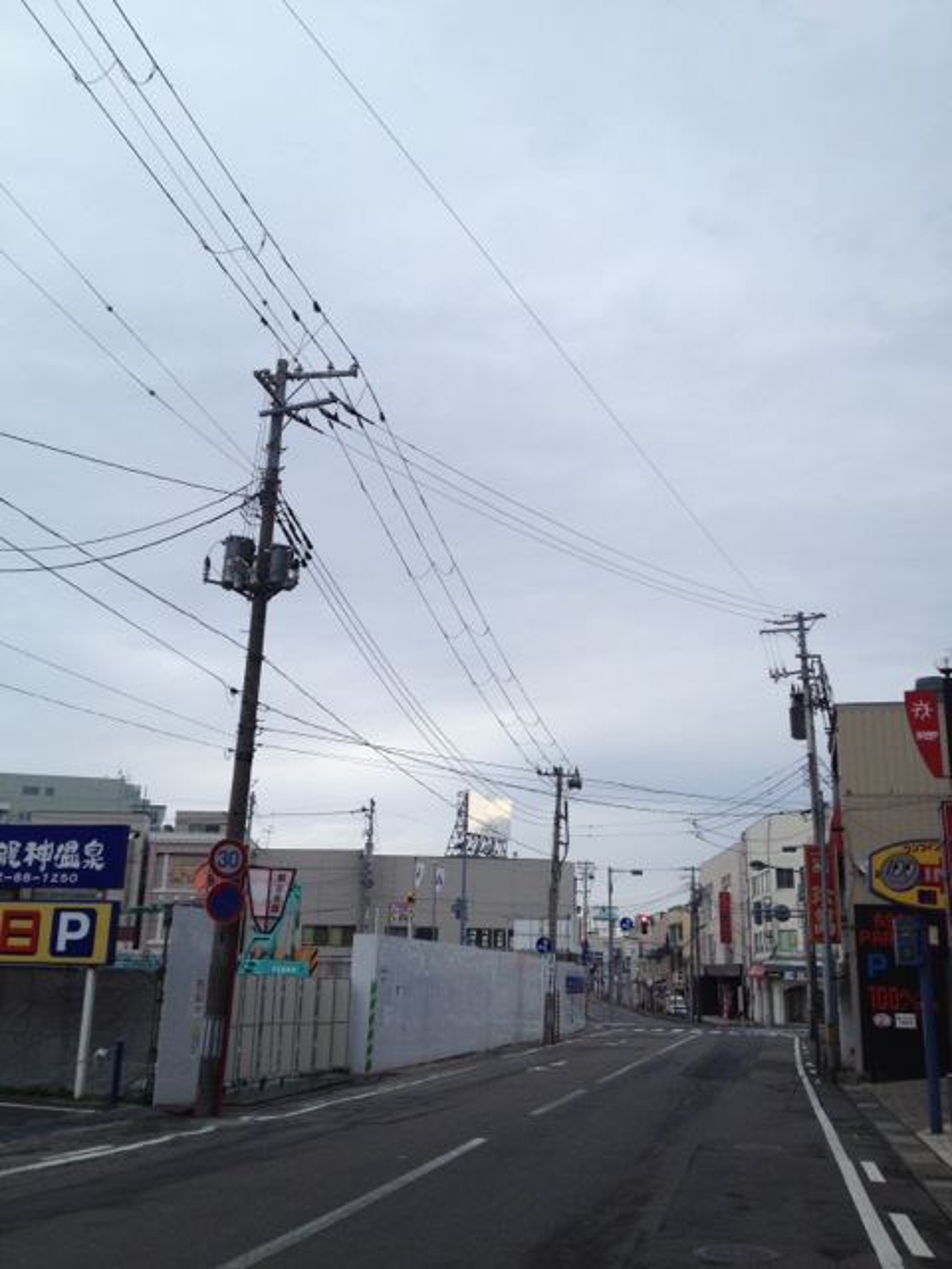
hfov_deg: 40.7
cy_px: 634
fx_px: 1283
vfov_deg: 52.6
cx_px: 476
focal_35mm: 35
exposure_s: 1/418
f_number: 2.4
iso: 64
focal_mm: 4.28
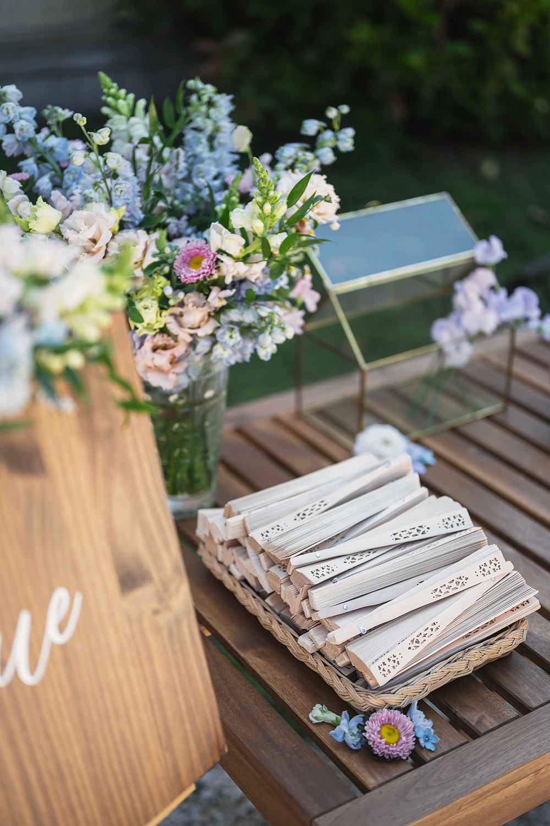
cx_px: 275
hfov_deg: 27.0
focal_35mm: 50
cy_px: 413
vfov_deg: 39.6
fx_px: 1146
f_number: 1.8
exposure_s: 1/400
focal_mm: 50
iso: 50
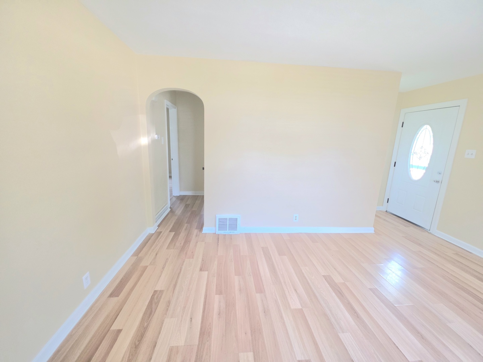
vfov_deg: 89.9
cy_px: 181
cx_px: 242
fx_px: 181
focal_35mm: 13
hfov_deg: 106.2
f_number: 1.9
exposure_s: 1/120
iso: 250
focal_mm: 2.2
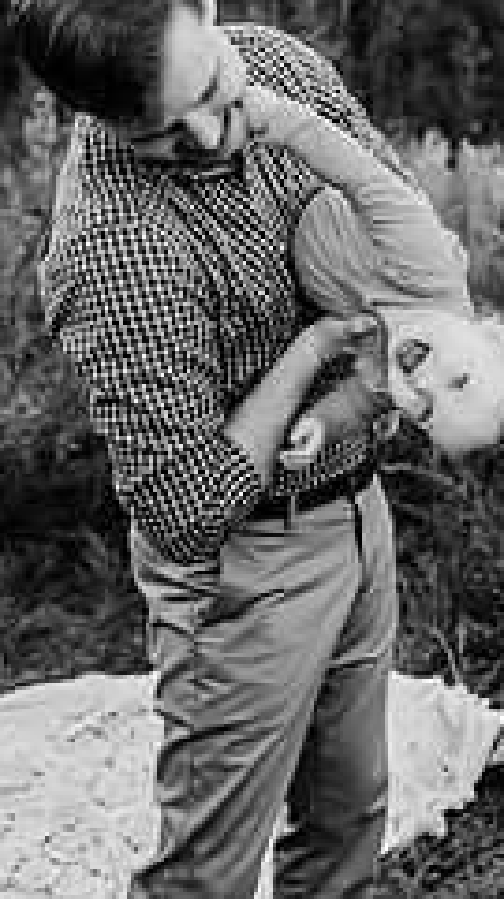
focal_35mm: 47
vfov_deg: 43.5
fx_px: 1120
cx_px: 426
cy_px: 358
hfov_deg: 24.8
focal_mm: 24
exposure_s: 1/250
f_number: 2.8
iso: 100
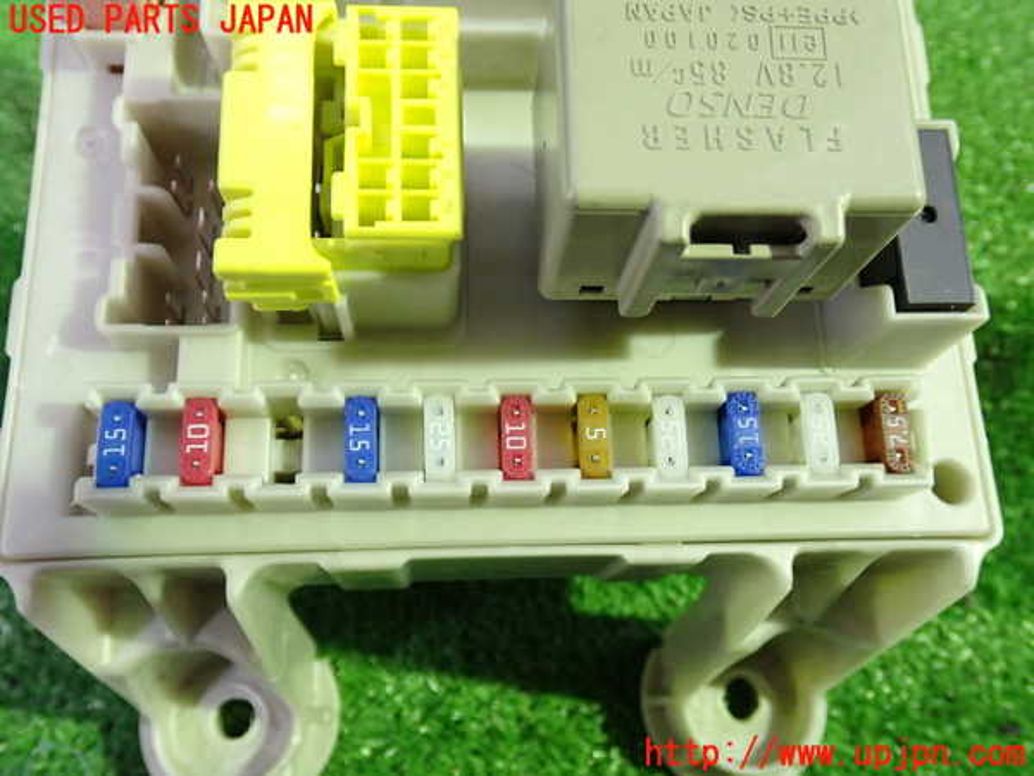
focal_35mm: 32
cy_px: 388
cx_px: 517
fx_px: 956
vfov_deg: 44.2
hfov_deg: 56.8
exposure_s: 1/30
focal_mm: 5.79
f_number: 2.4
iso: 800
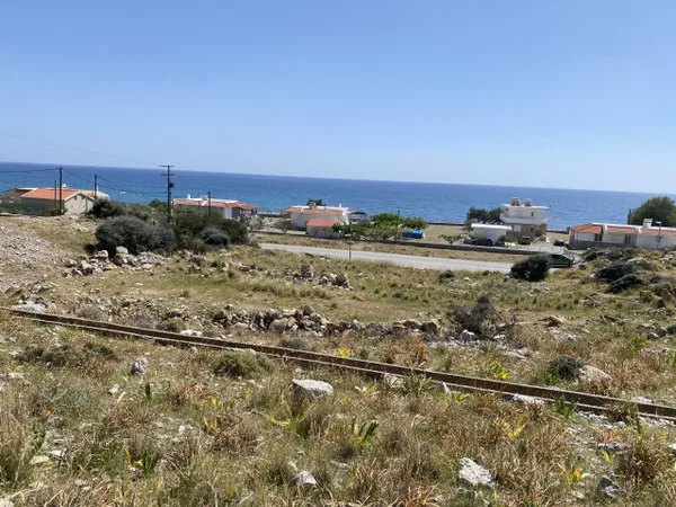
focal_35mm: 26
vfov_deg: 53.1
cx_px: 338
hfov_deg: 67.3
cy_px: 254
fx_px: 508
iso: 32
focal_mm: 4.25
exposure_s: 1/3984
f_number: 1.8
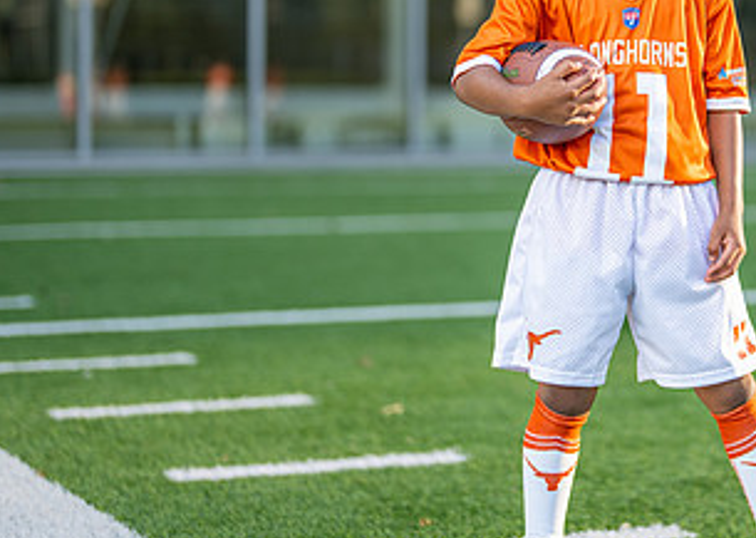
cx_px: 641
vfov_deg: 13.0
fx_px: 2359
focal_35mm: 110
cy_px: 134
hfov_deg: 18.0
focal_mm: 50
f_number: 1.2
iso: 100
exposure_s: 1/1600
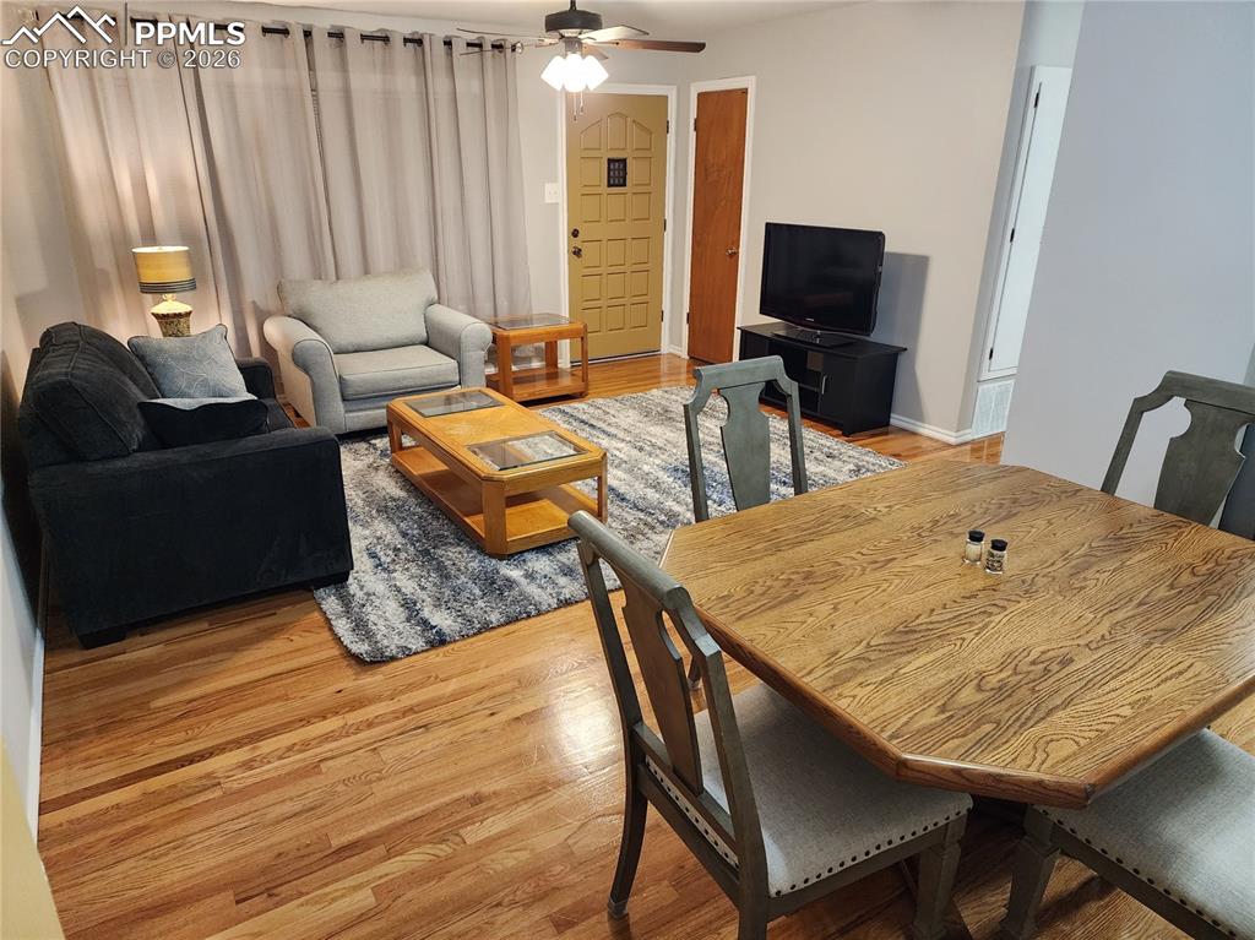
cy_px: 470
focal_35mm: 23
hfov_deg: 74.0
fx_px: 833
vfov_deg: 58.8
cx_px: 628
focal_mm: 6.4
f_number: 1.8
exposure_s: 1/120
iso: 800
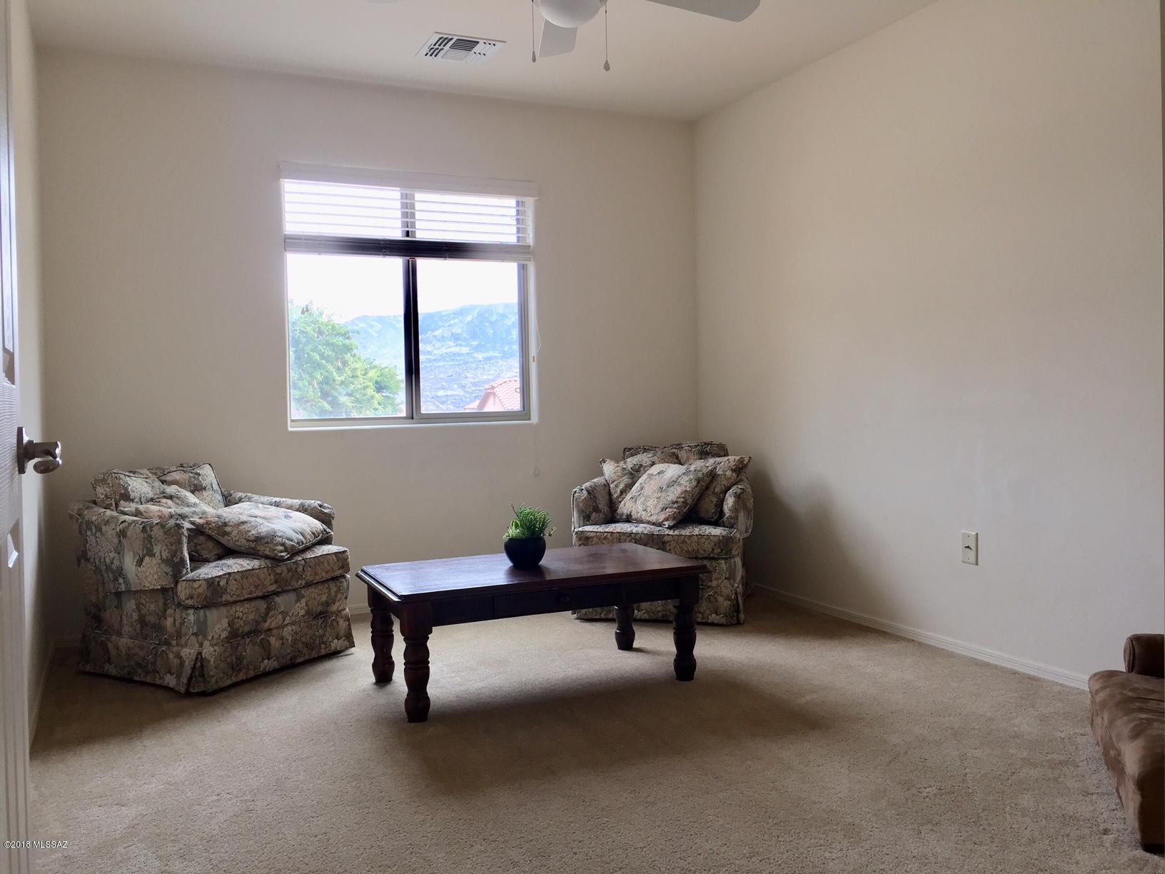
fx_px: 976
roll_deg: +0.6
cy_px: 437
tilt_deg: -0.4
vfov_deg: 48.2
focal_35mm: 29
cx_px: 582
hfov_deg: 61.7
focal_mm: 4.15
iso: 32
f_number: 2.2
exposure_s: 1/60
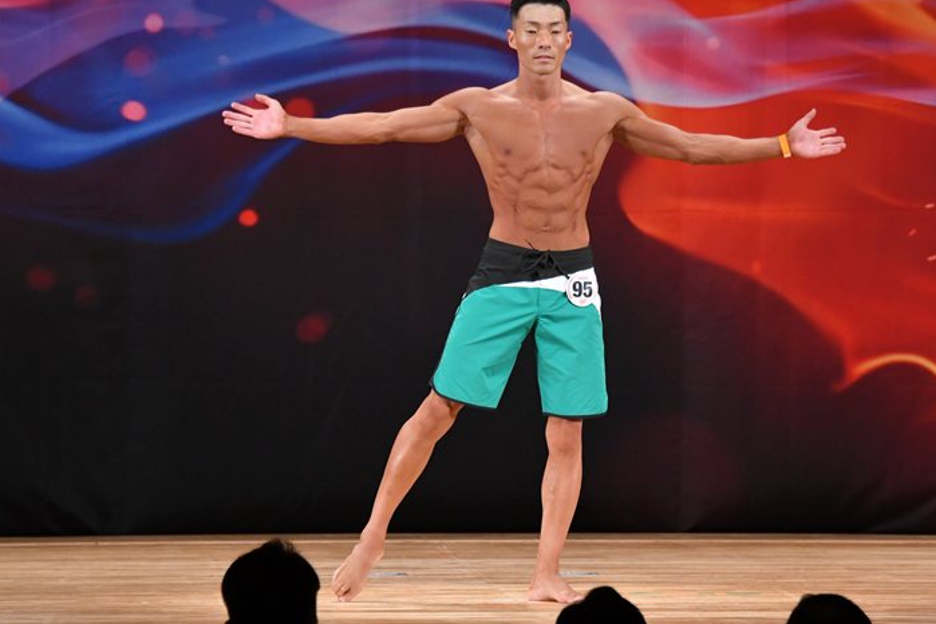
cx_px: 516
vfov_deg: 5.2
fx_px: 6915
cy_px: 293
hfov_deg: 7.7
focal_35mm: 266
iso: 3200
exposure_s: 1/400
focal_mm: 160
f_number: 5.6
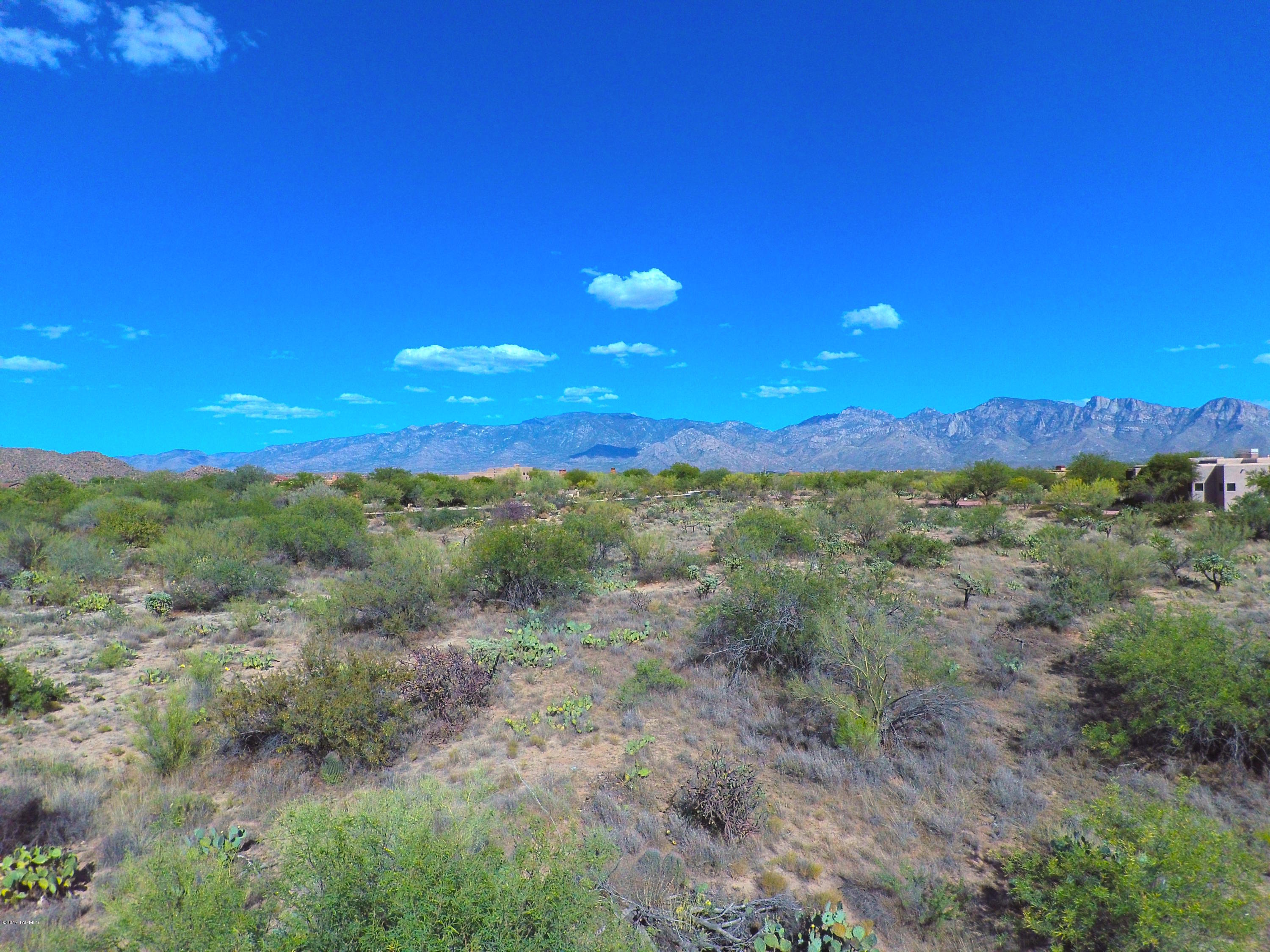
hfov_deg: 91.0
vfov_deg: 74.7
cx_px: 635
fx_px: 624
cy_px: 476
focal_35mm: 17
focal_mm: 3.15
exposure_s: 1/4098
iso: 100
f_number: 2.8
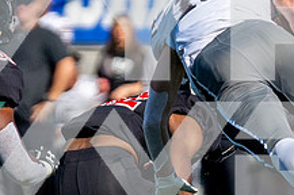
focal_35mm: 1242
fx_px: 10128
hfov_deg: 1.7
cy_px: 51
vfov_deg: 1.1
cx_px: 170
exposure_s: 1/3200
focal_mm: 200
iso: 400
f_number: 2.8
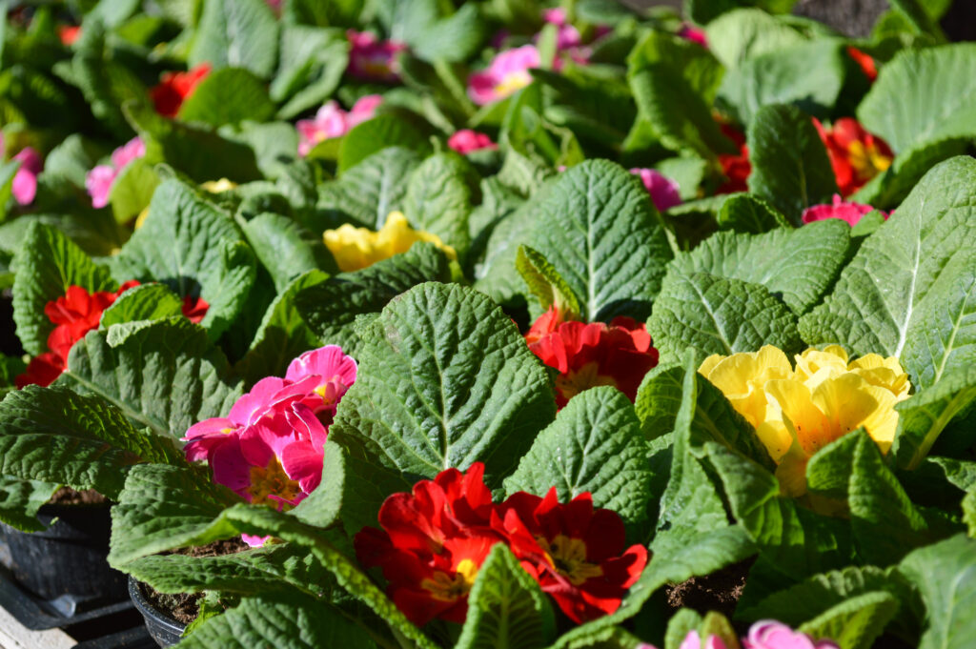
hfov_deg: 24.6
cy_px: 324
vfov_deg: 16.5
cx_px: 488
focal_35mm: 82
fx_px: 2235
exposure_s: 1/200
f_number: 7.1
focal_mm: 55
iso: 100
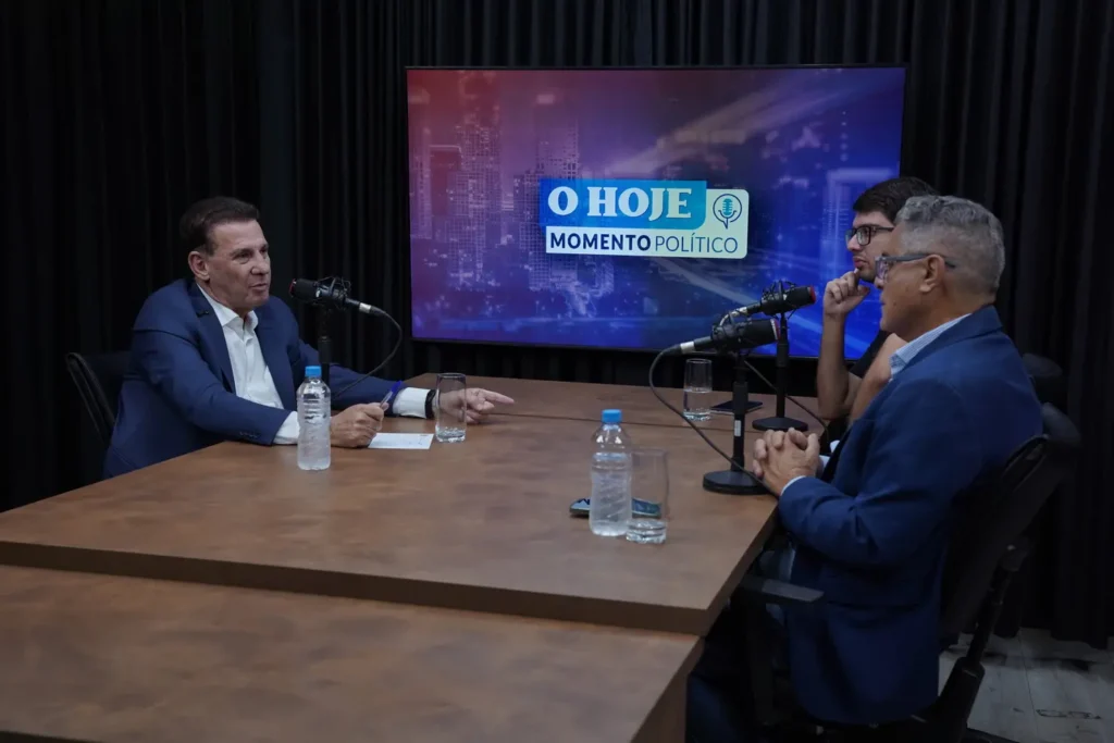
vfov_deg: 29.7
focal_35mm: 45
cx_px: 557
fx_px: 1402
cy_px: 372
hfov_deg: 43.3
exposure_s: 1/320
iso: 1600
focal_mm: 45.3
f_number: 5.6
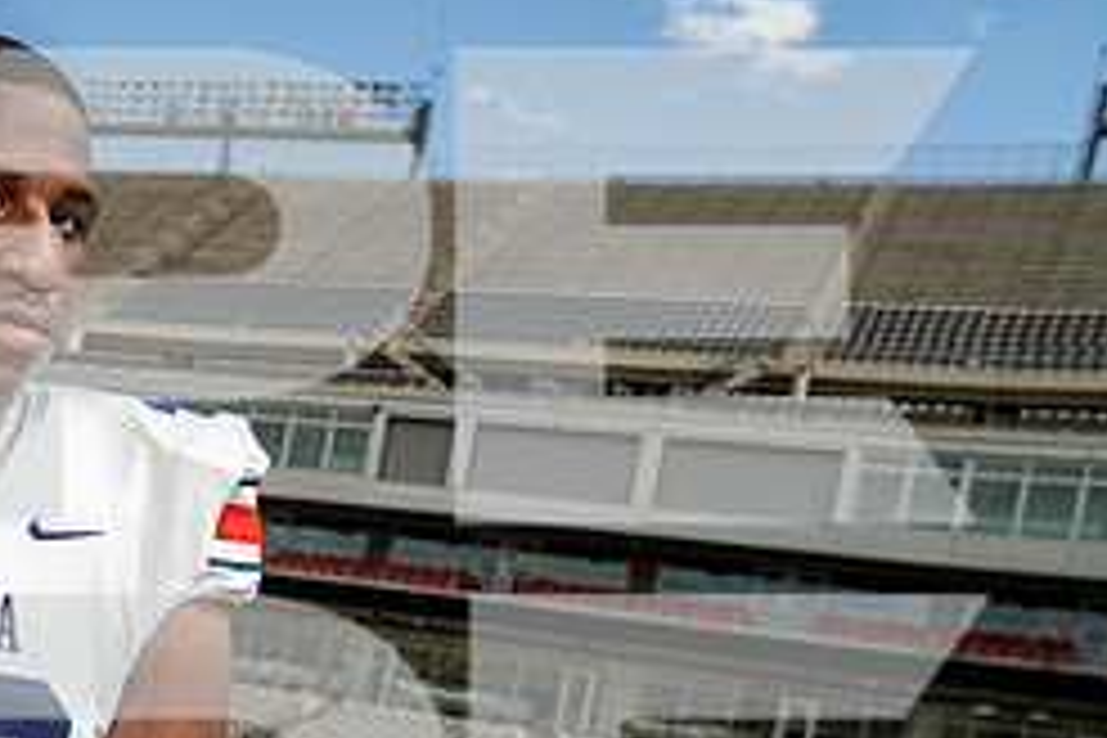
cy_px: 835
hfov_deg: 29.9
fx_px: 1814
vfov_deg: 21.7
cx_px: -158
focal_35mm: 59
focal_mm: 25
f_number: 5
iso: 100
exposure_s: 1/320
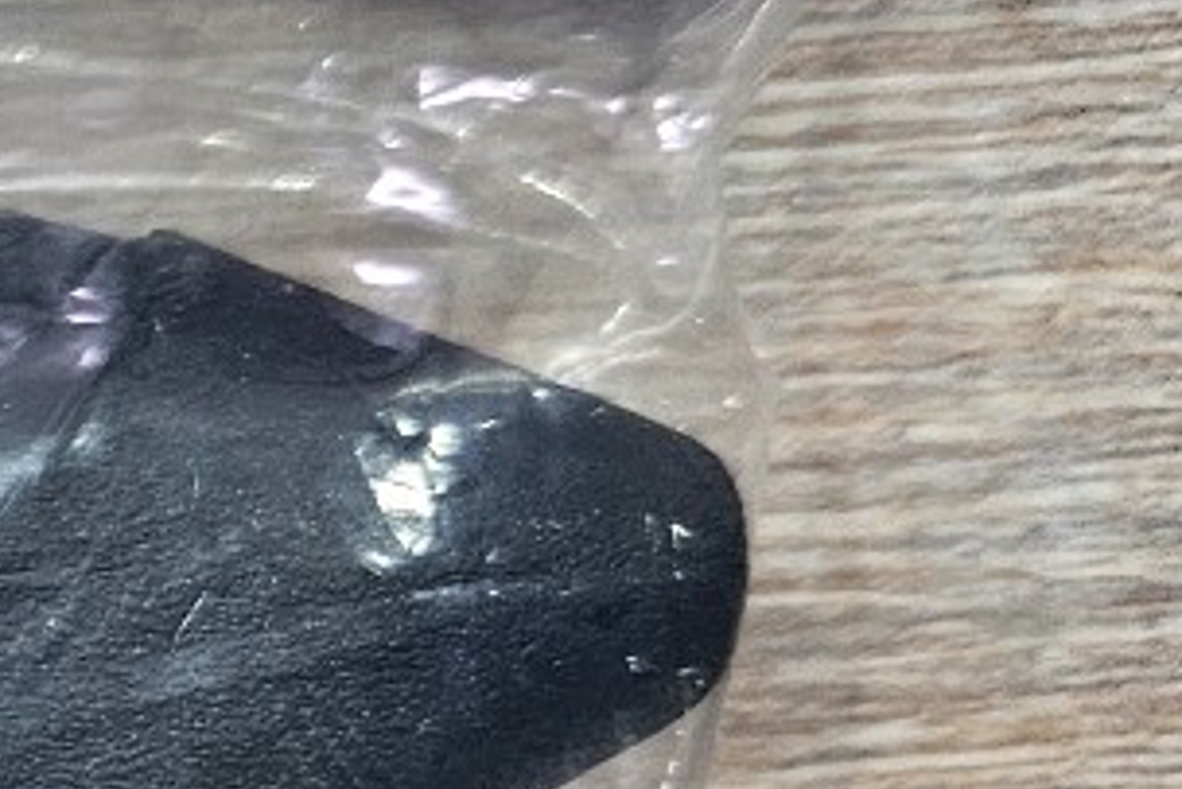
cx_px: -1061
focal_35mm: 118
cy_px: 655
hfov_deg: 14.7
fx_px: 3876
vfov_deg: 11.6
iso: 100
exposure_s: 1/100
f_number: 1.8
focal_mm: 5.4
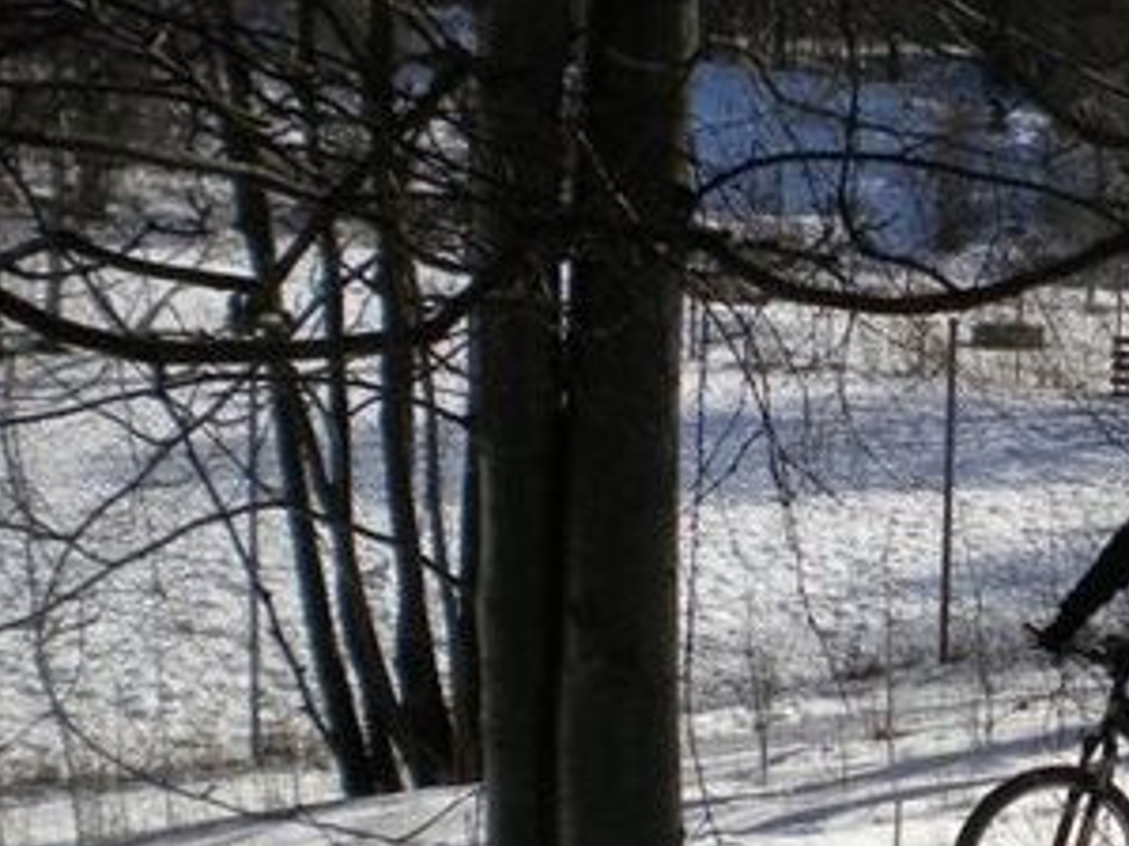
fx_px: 2771
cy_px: 595
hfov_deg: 21.6
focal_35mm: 85
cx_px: 1297
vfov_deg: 17.3
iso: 80
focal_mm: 6.3
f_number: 4.6
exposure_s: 1/864
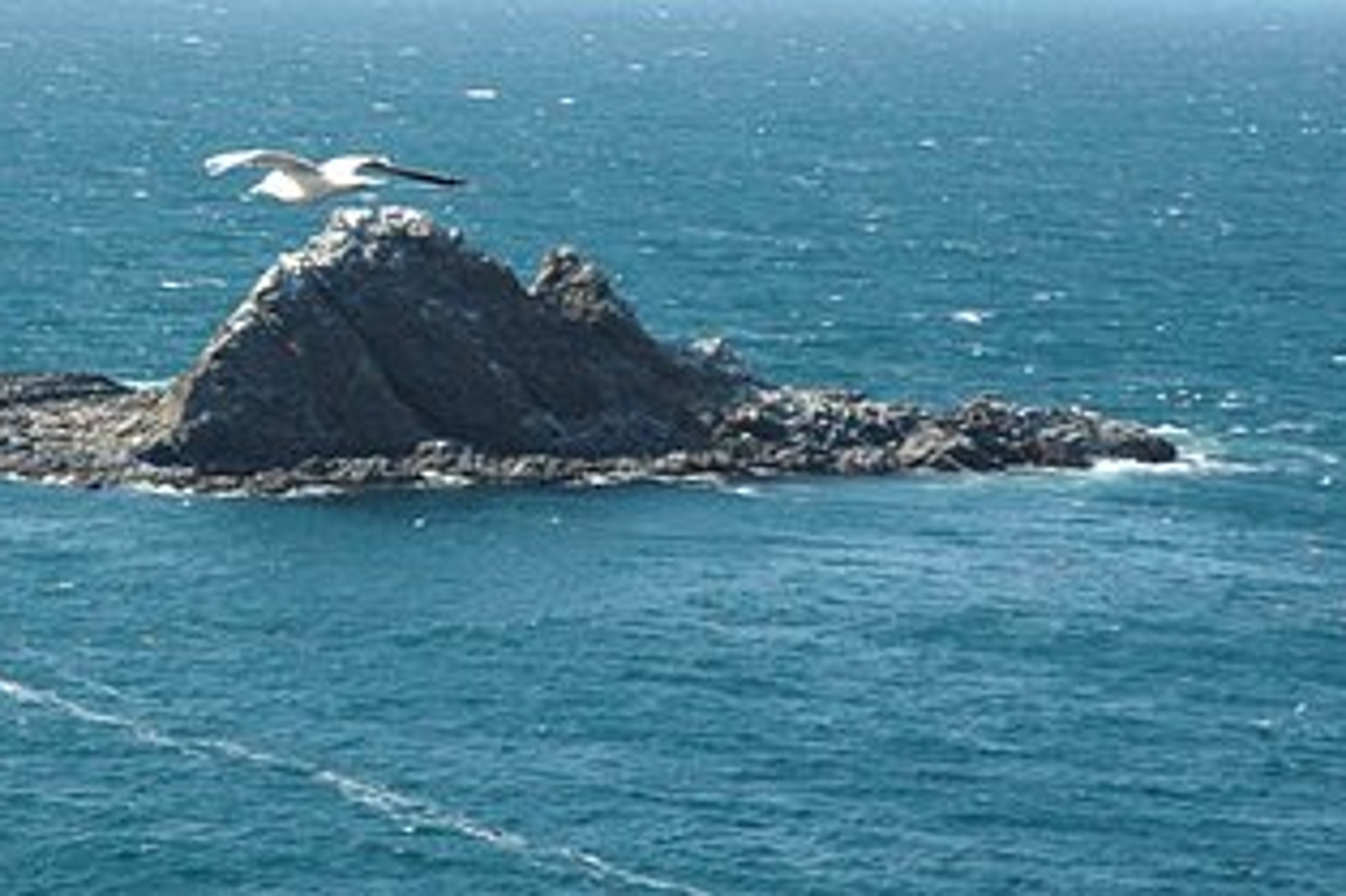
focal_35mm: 159
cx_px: 433
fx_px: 5935
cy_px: 210
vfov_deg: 8.6
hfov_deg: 12.9
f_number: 11
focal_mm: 65
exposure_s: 1/500
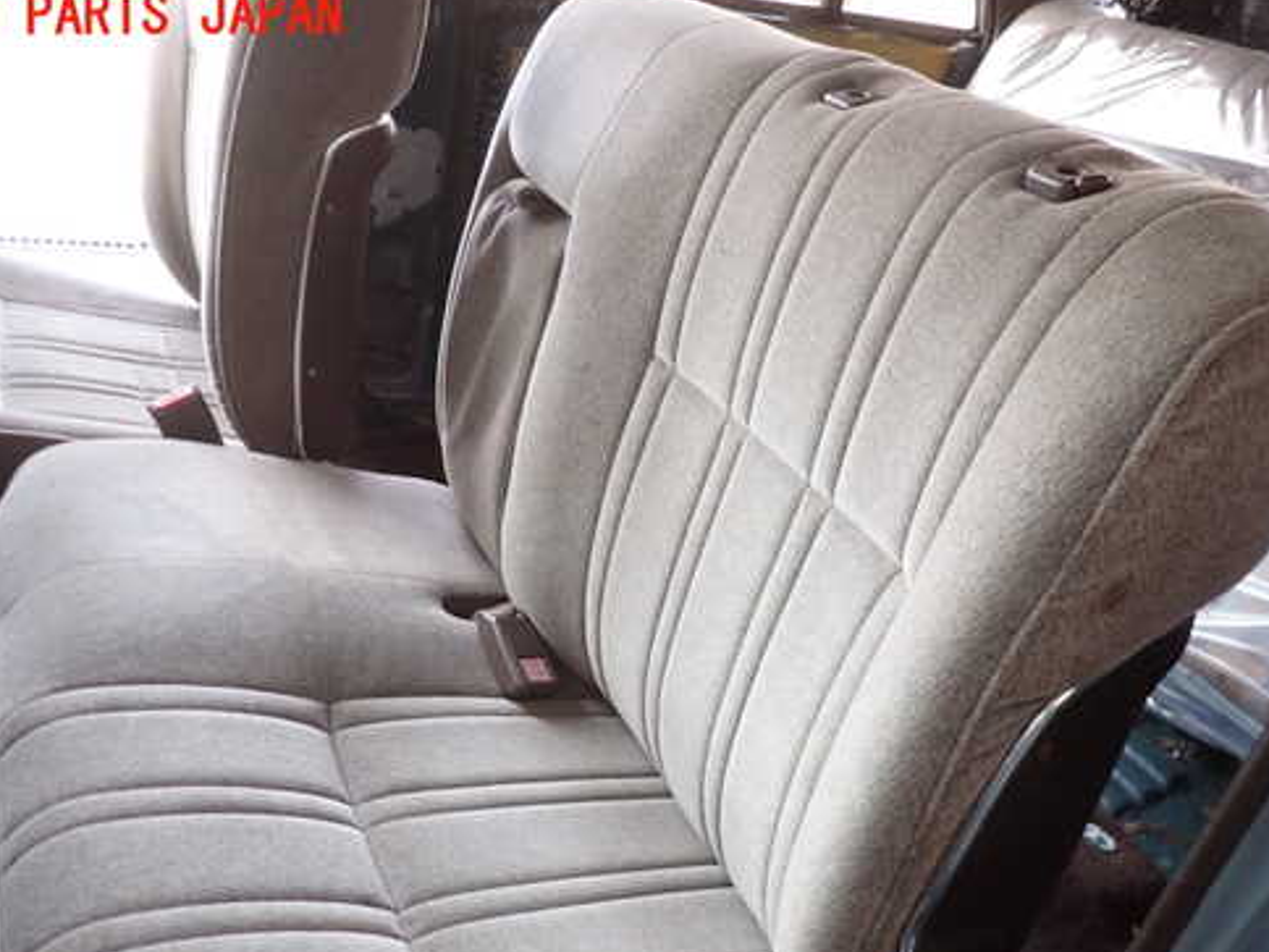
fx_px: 1136
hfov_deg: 58.3
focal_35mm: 31
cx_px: 653
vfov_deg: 45.2
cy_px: 574
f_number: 2
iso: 200
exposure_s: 1/50
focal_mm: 4.5
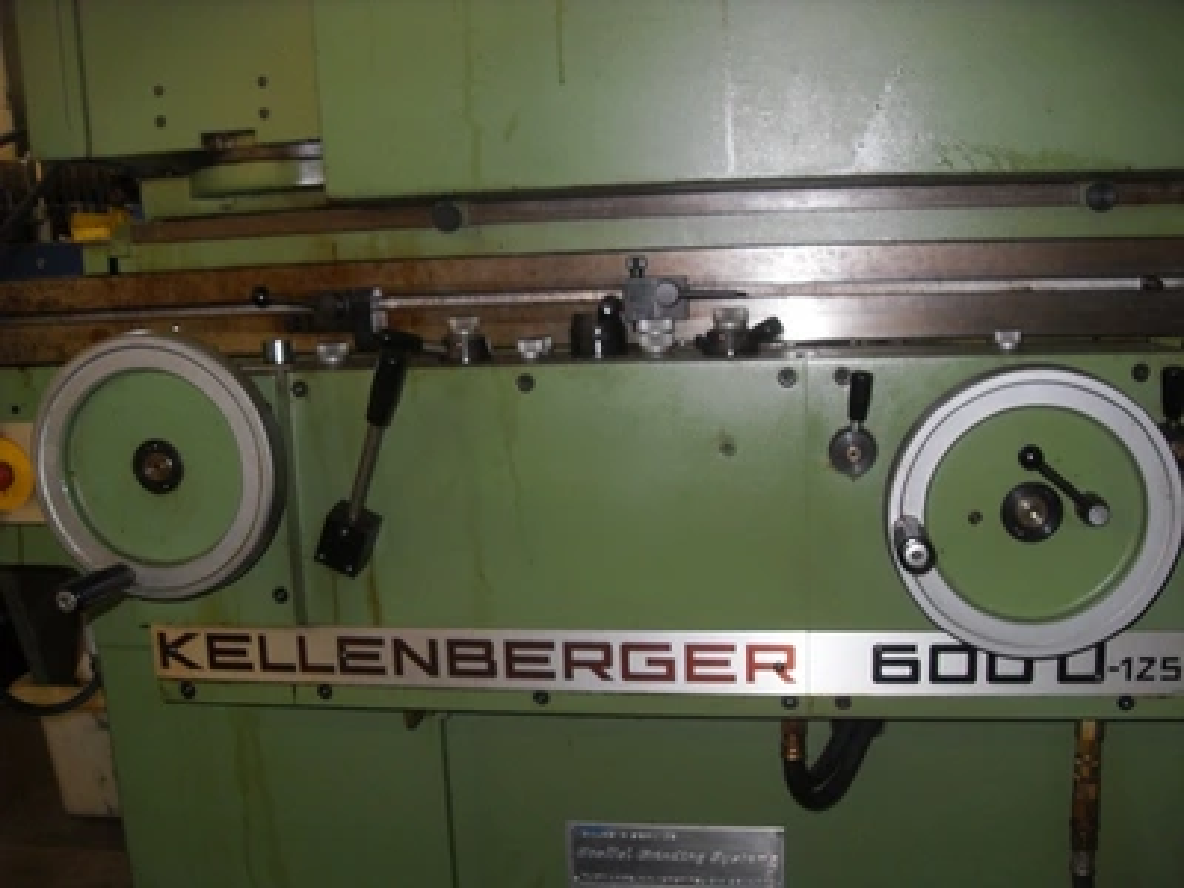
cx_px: 592
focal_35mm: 34
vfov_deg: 41.8
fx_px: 1163
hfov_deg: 54.0
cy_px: 444
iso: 100
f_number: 2.8
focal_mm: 6.3
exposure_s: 1/45
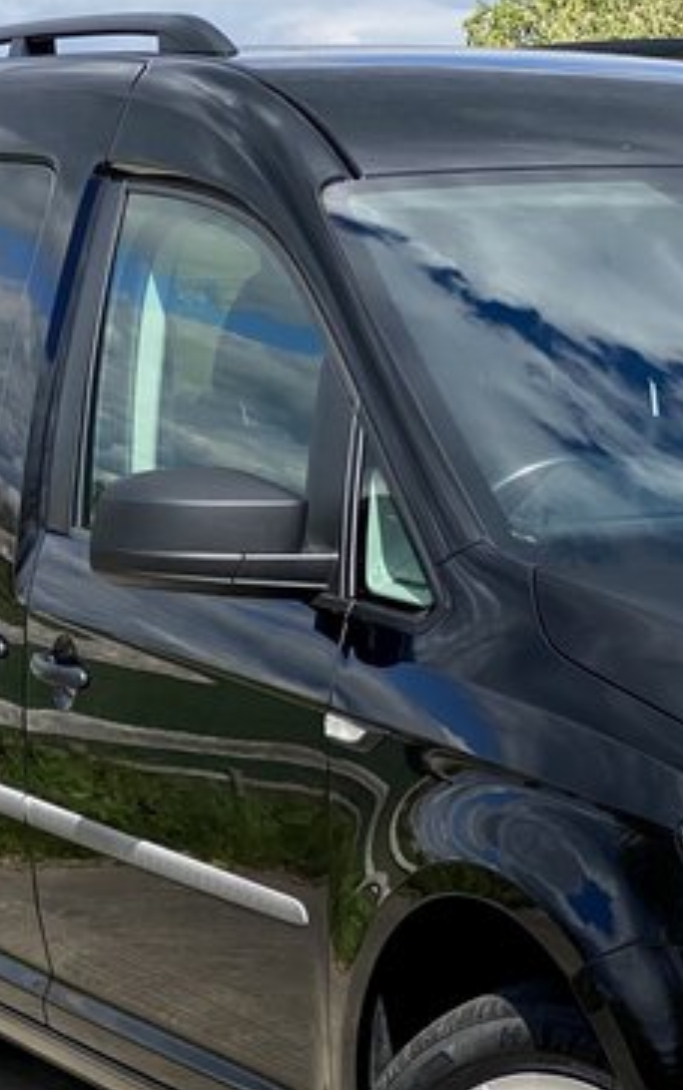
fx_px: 3598
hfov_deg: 10.7
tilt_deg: -8.8
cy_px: 743
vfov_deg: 17.2
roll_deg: -1.2
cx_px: 788
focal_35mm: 121
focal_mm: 6
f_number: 2
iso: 20
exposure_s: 1/1916
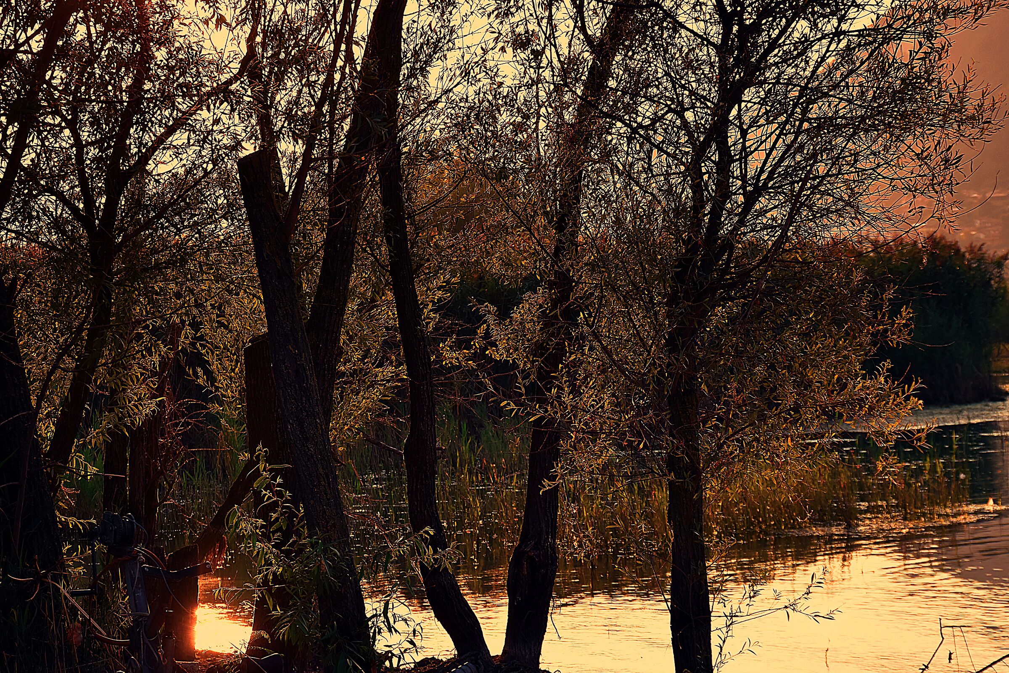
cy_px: 336
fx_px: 2606
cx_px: 504
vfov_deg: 14.7
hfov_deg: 21.9
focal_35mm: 93
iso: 500
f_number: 8
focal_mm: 62
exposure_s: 1/500
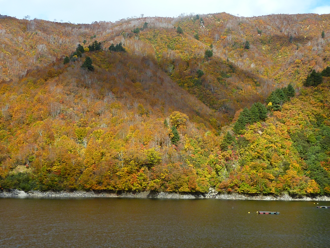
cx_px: 165
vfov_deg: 30.3
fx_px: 458
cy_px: 124
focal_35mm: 48
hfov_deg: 39.7
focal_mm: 4.4
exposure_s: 1/400
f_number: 4
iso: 80
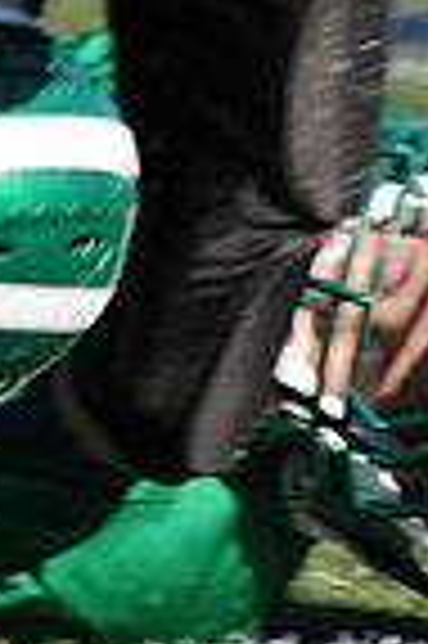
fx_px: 32622
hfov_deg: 0.8
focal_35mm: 1825
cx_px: 2
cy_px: -617
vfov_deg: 1.1
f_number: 7.1
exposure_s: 1/500
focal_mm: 300
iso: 200
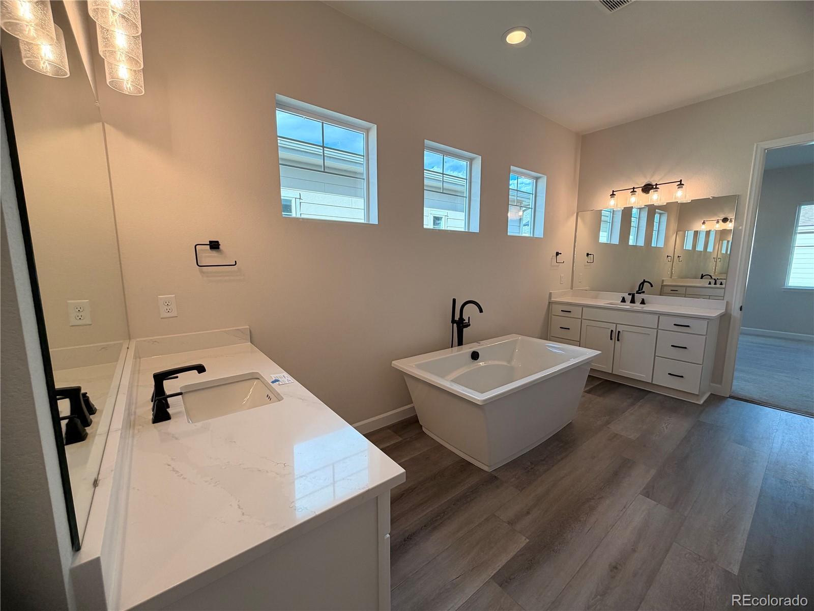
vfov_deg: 85.7
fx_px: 329
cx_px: 407
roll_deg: +0.7
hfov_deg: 102.1
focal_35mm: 14
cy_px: 306
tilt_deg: -8.5
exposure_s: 1/120
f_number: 2.2
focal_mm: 2.22
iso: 80
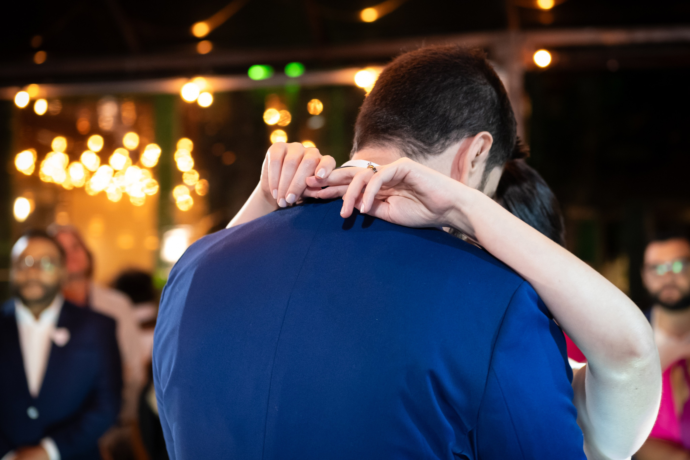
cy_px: 230
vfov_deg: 18.2
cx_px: 345
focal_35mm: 75
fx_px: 1437
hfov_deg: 27.0
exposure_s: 1/80
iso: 3200
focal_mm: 50
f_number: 2.5
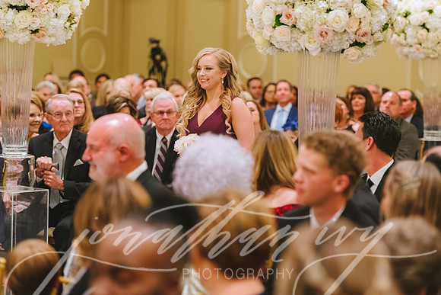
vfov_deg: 11.4
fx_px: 1470
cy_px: 148
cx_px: 220
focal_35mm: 120
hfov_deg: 17.1
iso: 2000
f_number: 3.2
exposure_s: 1/200
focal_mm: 120
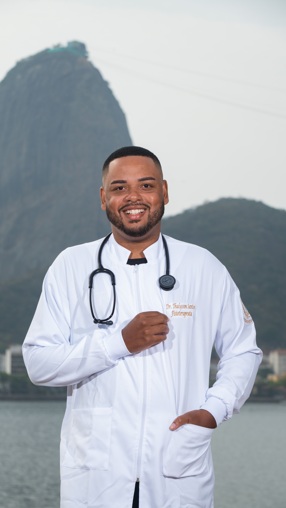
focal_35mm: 111
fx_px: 1496
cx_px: 124
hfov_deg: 10.9
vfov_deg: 19.3
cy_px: 253
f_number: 8
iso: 64
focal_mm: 105
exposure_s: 1/200
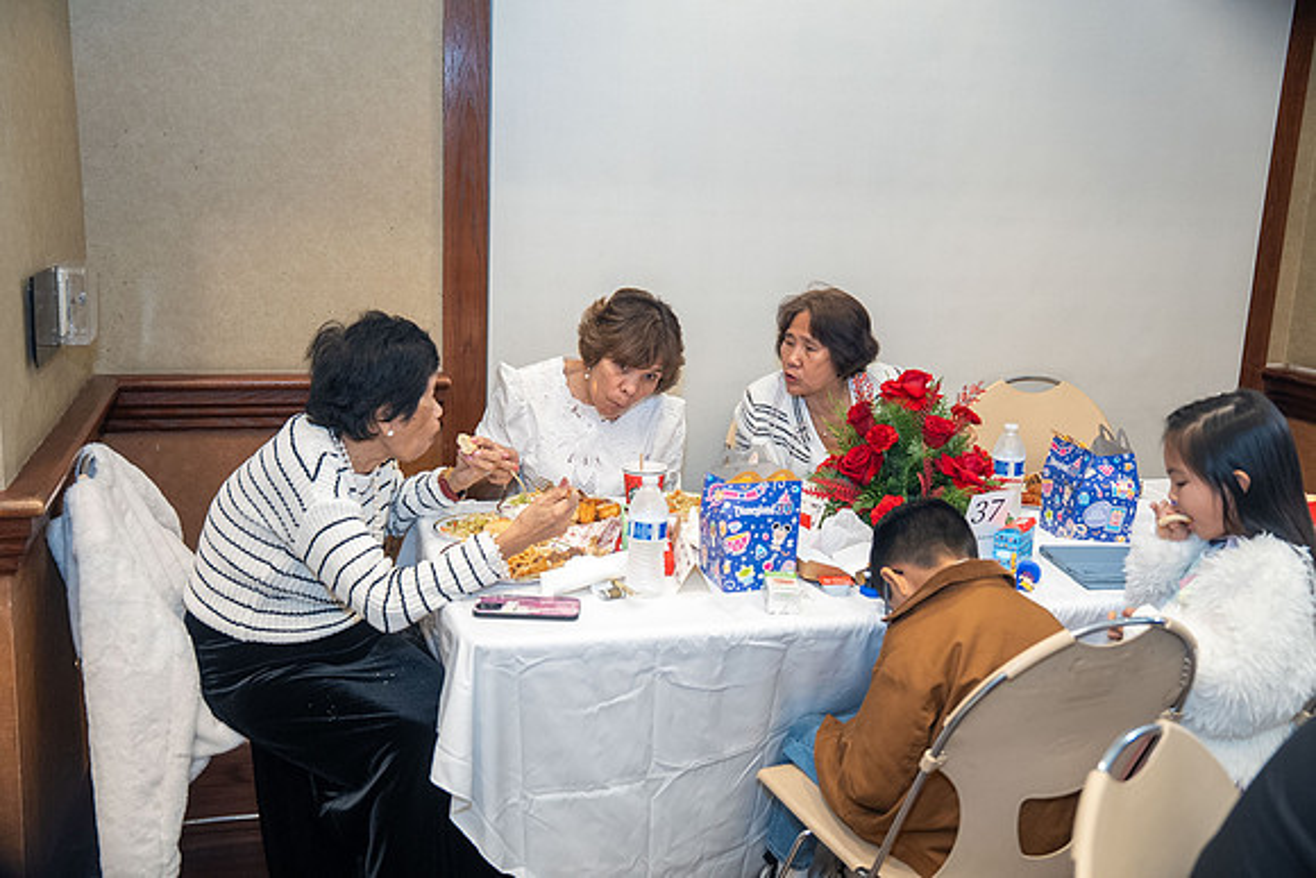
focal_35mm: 36
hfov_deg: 53.1
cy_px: 439
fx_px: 1316
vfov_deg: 36.9
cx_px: 658
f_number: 2.8
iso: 1600
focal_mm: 36
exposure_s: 1/100
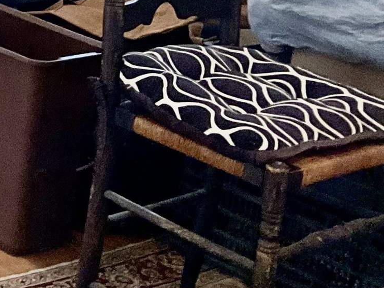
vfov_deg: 11.9
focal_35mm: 120
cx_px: -408
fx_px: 1332
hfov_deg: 13.7
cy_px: -130
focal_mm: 3
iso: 160
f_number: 1.8
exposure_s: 1/60
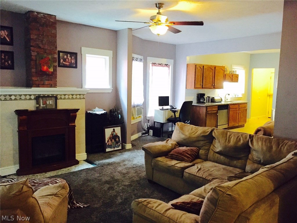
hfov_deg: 61.7
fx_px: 249
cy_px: 112
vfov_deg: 48.2
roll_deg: -0.4
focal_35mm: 29
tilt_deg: -6.6
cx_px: 148
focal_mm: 4.15
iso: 250
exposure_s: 1/30
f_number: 2.2
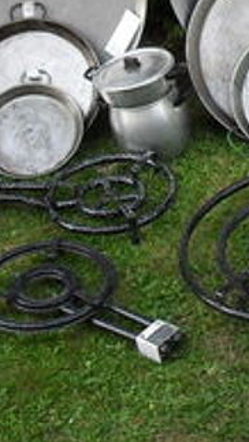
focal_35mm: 135
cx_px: 371
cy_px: 5
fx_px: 1583
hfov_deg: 8.8
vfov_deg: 15.6
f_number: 3
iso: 80
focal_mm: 7
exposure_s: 1/125
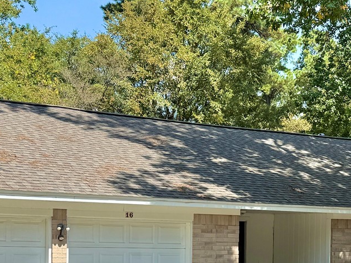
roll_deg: -1.1
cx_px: 271
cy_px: 246
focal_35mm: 78
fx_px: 791
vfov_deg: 18.5
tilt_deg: +0.3
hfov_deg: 24.7
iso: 80
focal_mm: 6.76
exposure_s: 1/3145
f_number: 1.78
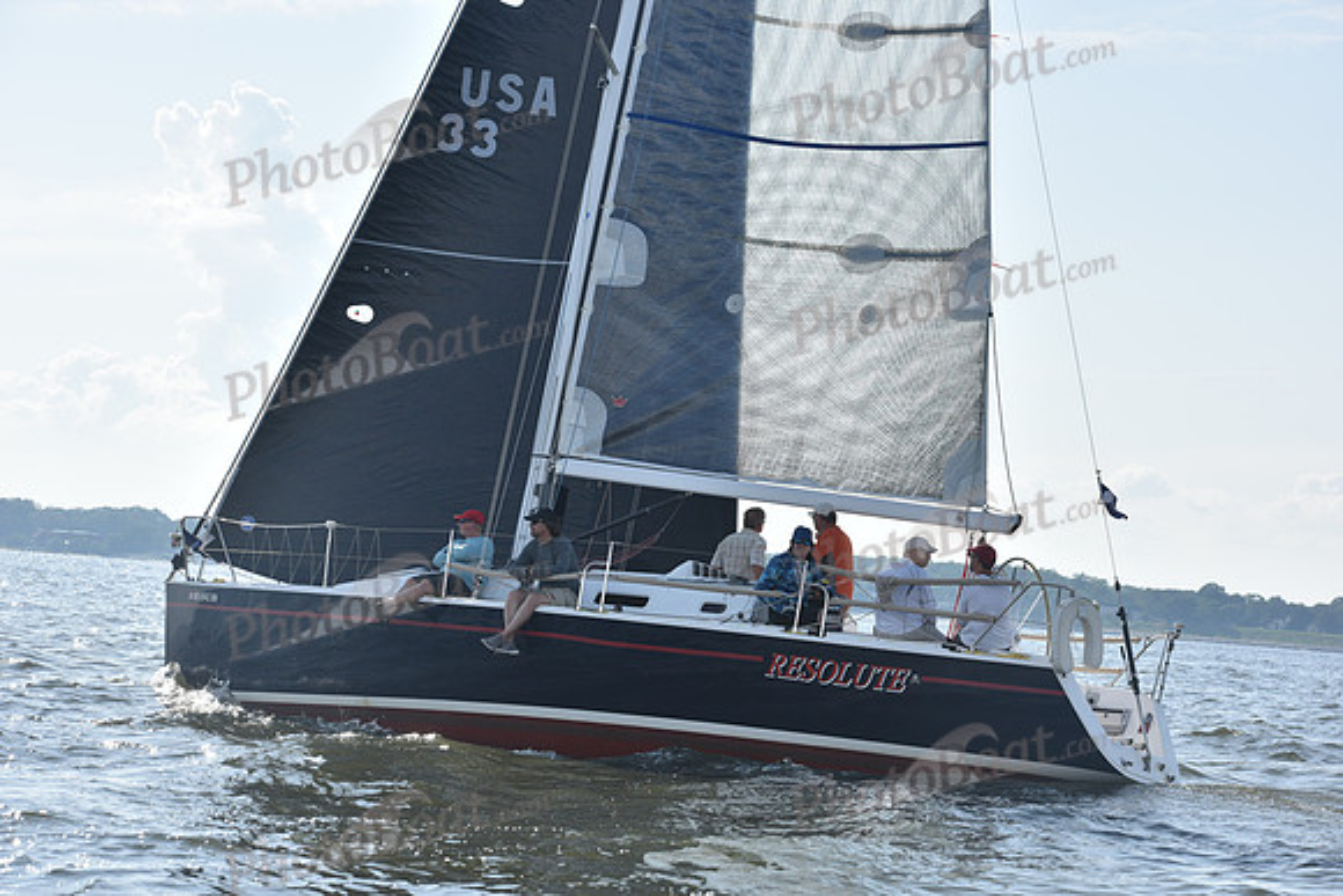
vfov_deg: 14.0
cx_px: 672
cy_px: 448
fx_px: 3657
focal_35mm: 98
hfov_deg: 20.8
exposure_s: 1/1000
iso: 250
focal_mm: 98
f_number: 8
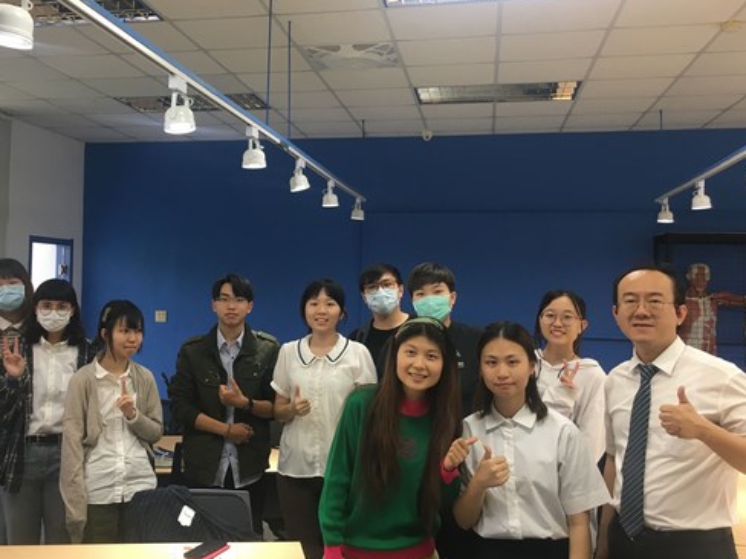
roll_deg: -1.2
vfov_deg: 37.7
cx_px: 290
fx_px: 819
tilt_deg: +2.3
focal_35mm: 38
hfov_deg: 48.6
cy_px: 252
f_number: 2.2
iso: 50
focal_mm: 4.15
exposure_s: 1/30
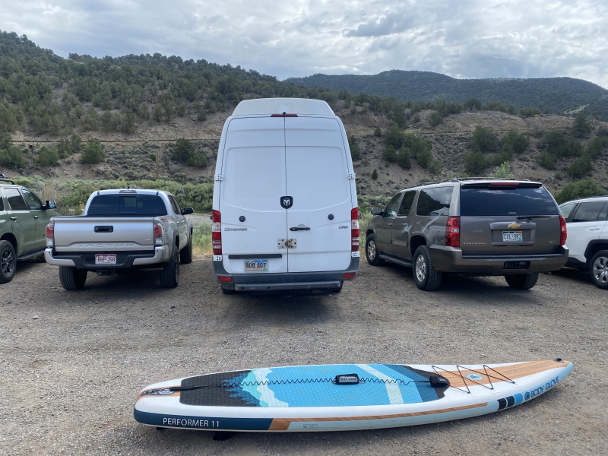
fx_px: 457
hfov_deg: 67.3
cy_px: 228
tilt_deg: -4.4
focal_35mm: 26
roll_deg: -3.5
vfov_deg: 53.1
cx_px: 304
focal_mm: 4.25
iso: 32
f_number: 1.8
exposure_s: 1/1808
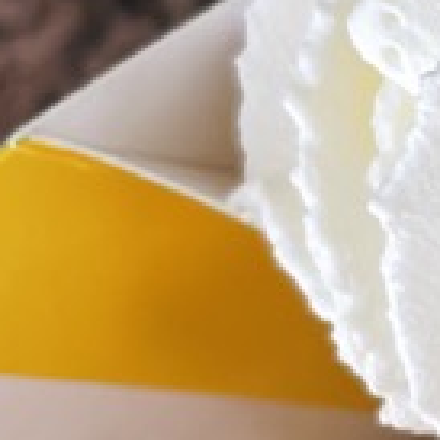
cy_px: 167
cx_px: 996
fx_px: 2473
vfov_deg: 10.2
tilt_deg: -62.2
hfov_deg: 9.3
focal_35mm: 172
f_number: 1.6
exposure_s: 1/234
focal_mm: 4.2
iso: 32
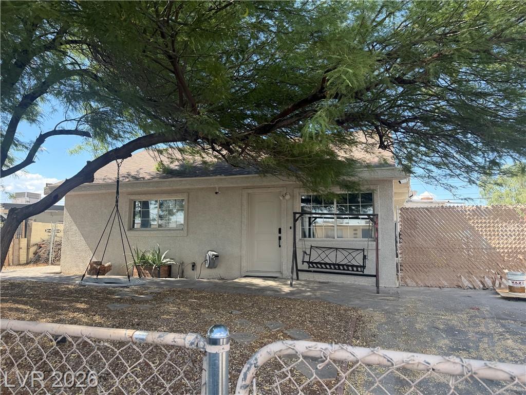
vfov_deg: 56.8
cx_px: 263
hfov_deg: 71.6
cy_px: 198
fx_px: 365
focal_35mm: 24
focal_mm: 6.76
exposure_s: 1/1046
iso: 100
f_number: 1.78
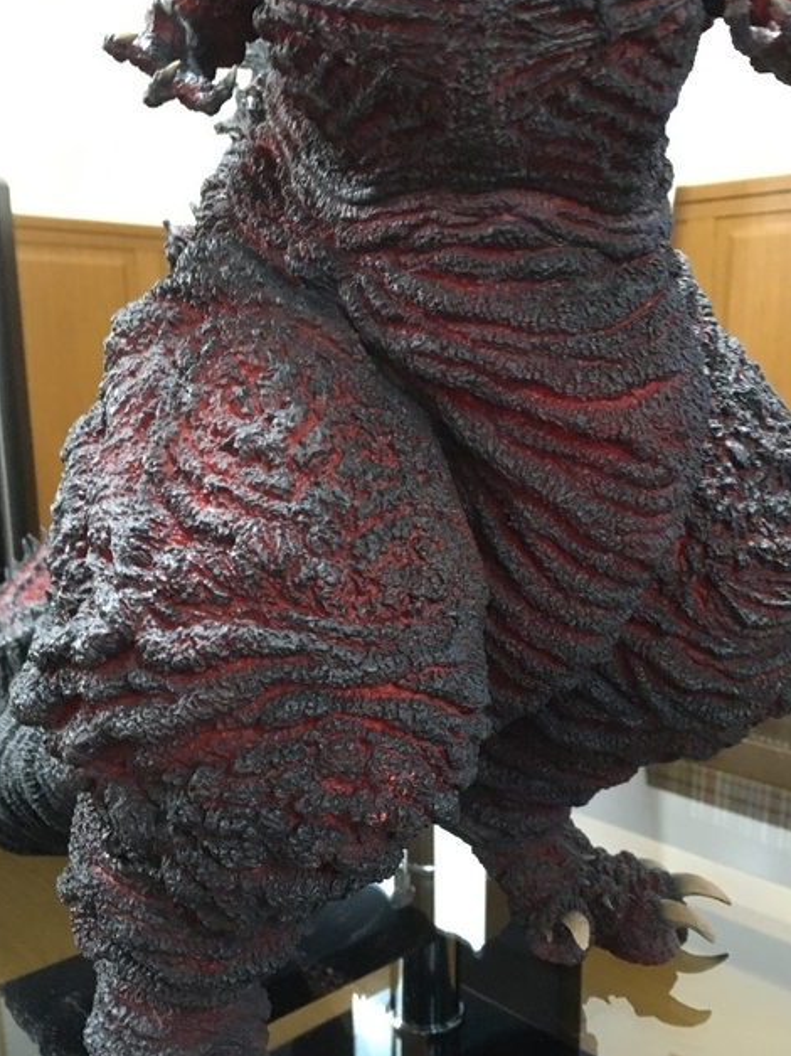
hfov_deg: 38.6
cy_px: 652
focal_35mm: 37
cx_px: 436
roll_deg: -0.4
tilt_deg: -12.0
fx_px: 1128
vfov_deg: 49.7
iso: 200
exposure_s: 1/17
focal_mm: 4.15
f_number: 2.2
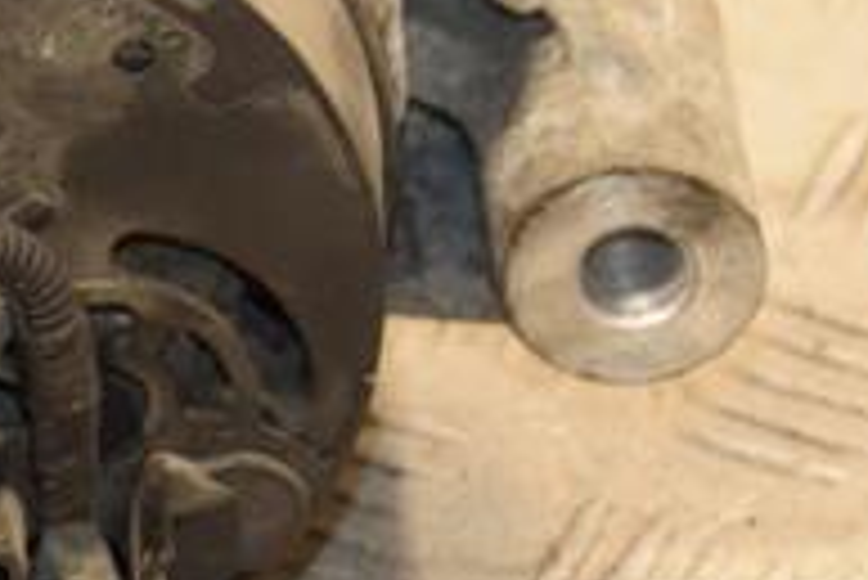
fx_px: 9568
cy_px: 67
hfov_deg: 5.2
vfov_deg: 3.5
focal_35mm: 397
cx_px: -162
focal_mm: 85
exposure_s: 1/125
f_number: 5.6
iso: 800
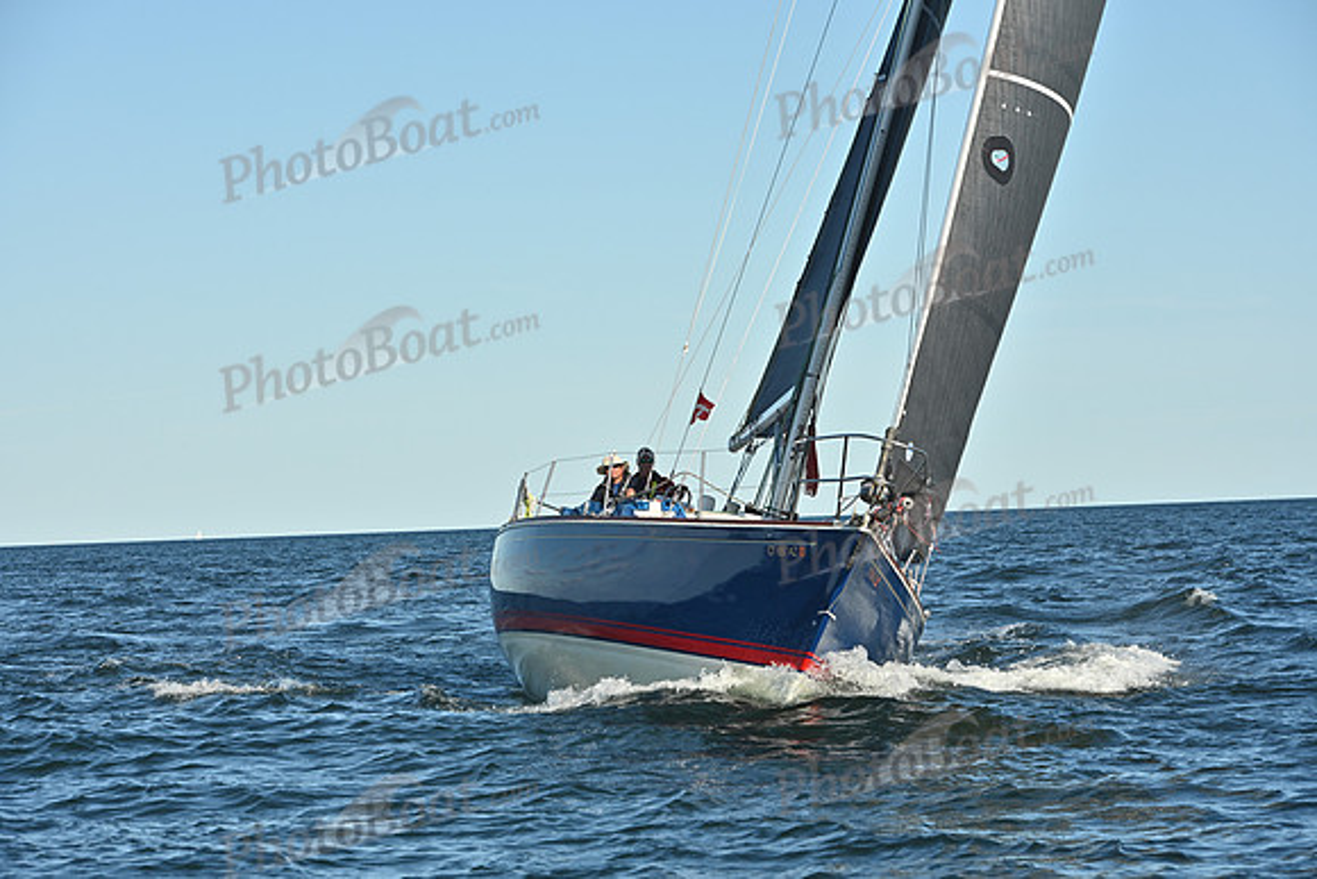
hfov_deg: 15.2
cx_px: 658
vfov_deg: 10.2
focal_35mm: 135
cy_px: 440
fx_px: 4940
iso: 320
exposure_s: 1/1250
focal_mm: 135
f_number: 9
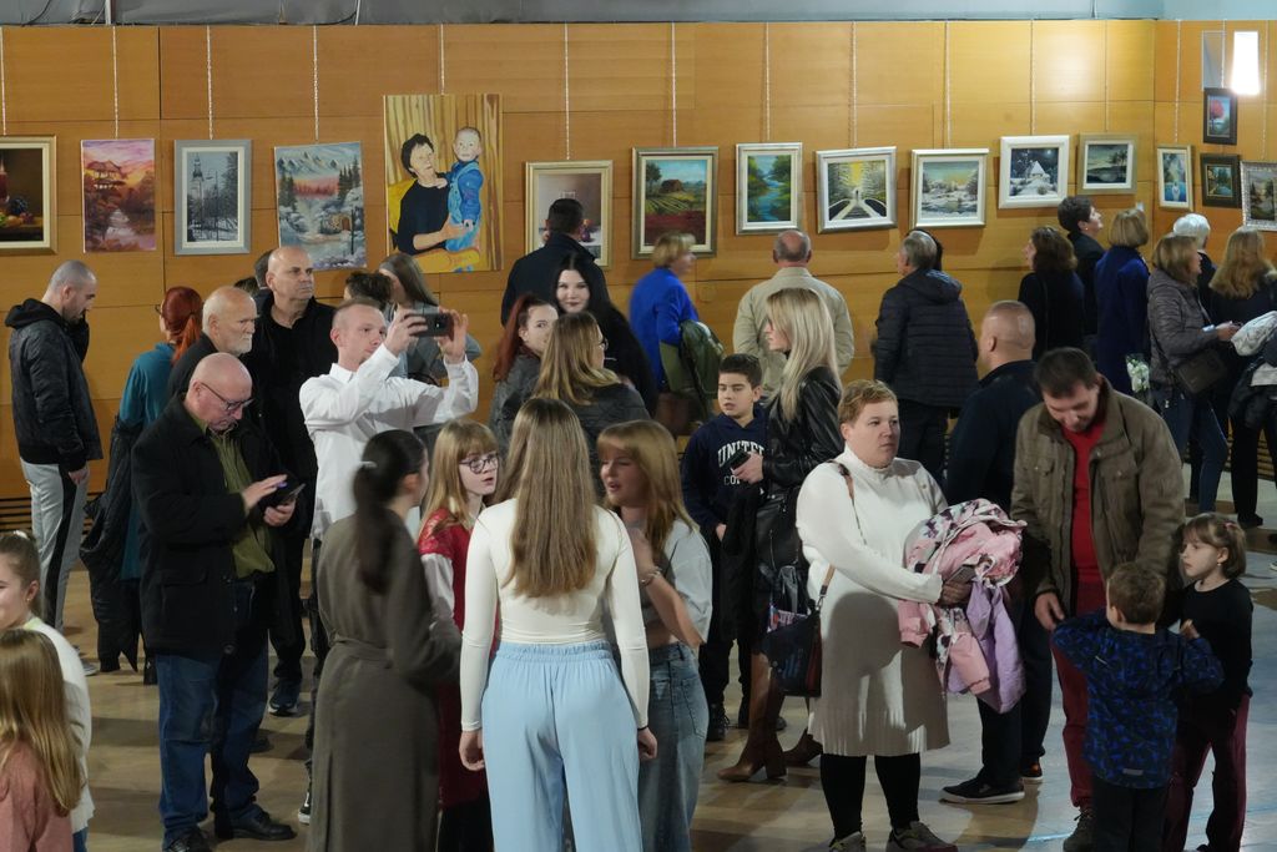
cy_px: 426
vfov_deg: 16.1
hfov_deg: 23.9
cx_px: 638
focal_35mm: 85
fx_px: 3015
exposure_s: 1/13
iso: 12800
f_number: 13
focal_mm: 85
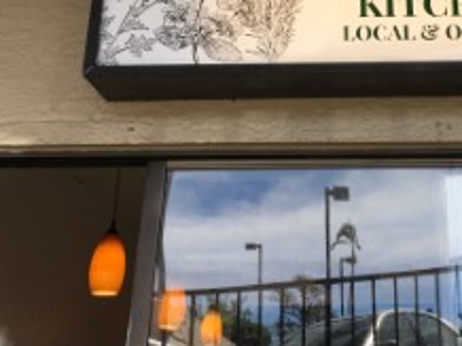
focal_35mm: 60
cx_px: 377
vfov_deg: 23.7
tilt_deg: +22.1
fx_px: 800
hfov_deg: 31.3
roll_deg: -0.2
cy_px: 36
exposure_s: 1/396
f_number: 2.2
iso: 25
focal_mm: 4.15
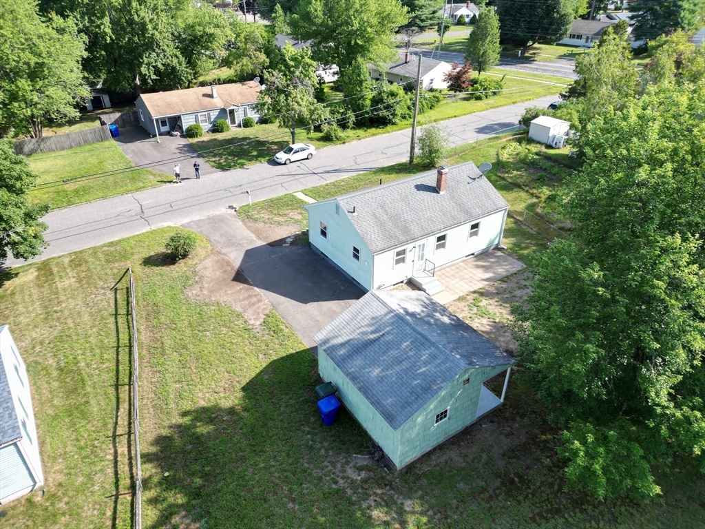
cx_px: 352
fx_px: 489
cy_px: 264
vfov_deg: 56.8
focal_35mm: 24
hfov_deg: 71.6
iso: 100
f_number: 1.7
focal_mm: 6.72
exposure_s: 1/1000
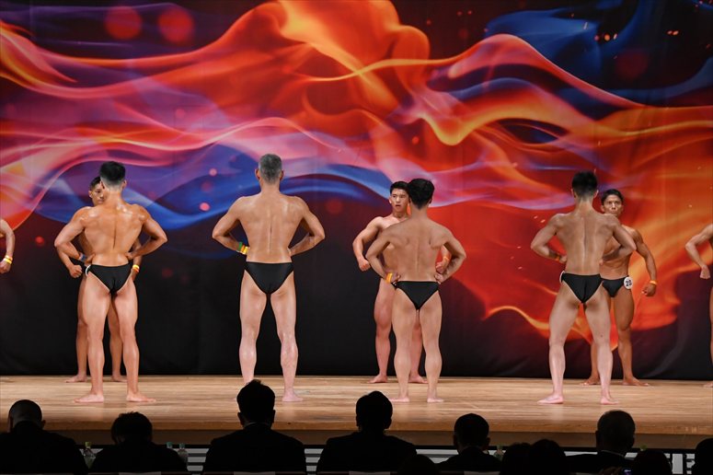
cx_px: 356
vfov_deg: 9.9
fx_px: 2732
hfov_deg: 14.9
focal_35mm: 138
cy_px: 238
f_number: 5.6
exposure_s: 1/400
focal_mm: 92
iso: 3200
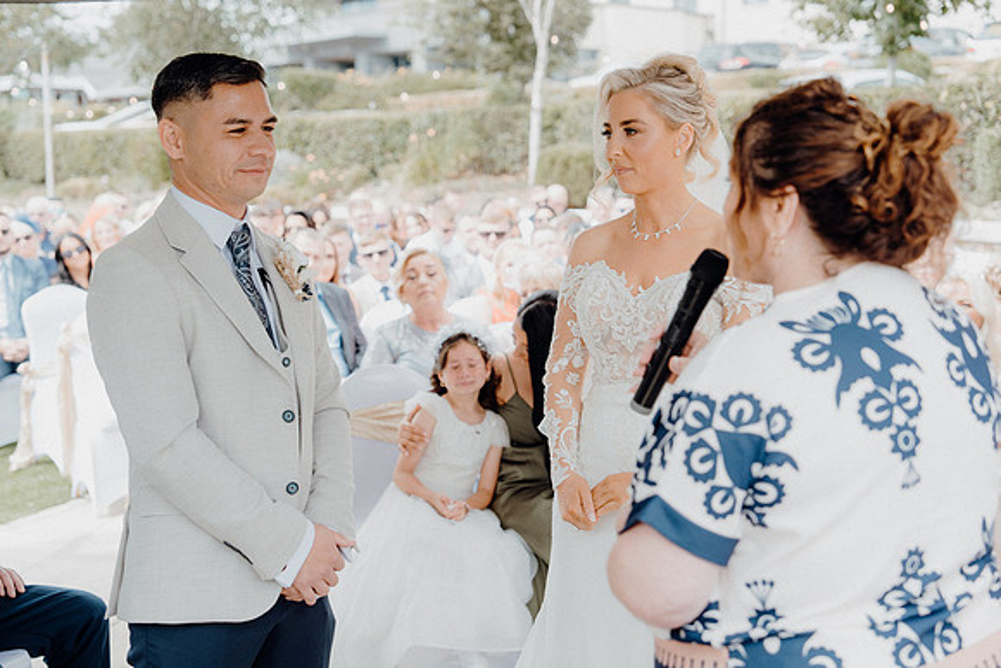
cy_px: 334
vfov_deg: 24.6
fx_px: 1530
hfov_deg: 36.2
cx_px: 500
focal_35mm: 55
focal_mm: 55
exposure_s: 1/200
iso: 125
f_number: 3.5
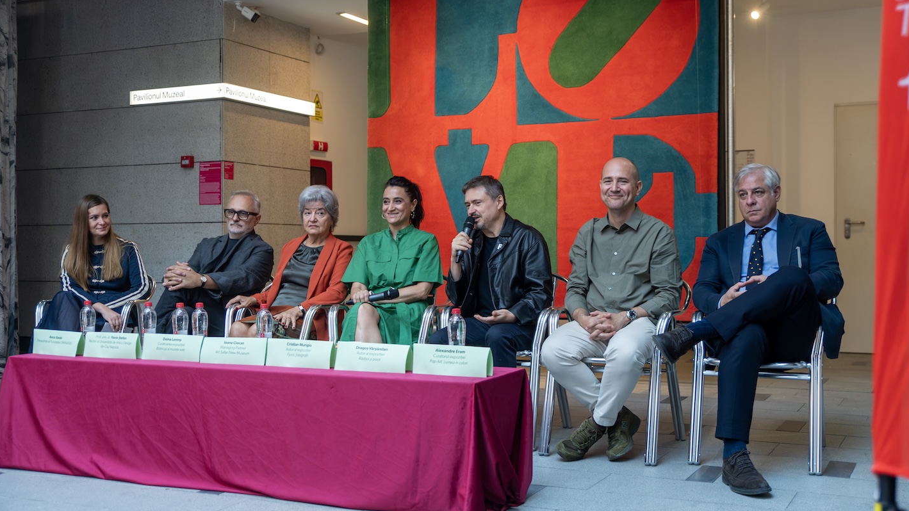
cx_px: 453
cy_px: 241
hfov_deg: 45.5
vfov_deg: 26.5
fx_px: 1085
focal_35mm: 45
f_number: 2.8
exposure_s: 1/1000
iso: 2500
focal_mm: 42
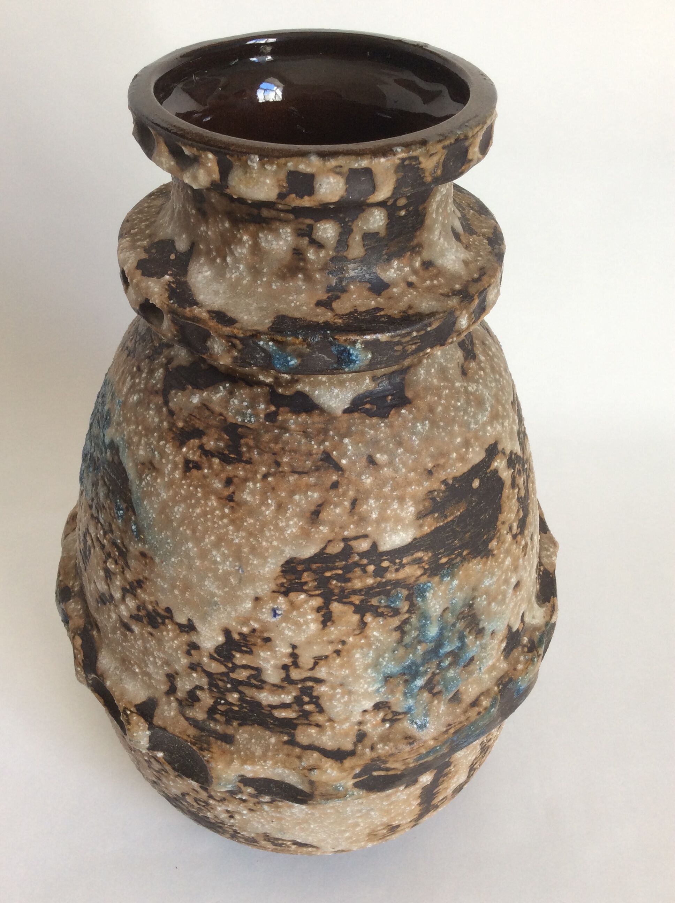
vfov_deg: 56.9
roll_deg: -3.3
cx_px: 338
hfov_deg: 44.1
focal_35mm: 32
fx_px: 834
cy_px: 452
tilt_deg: -41.9
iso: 40
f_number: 2.4
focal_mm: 3.3
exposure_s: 1/25
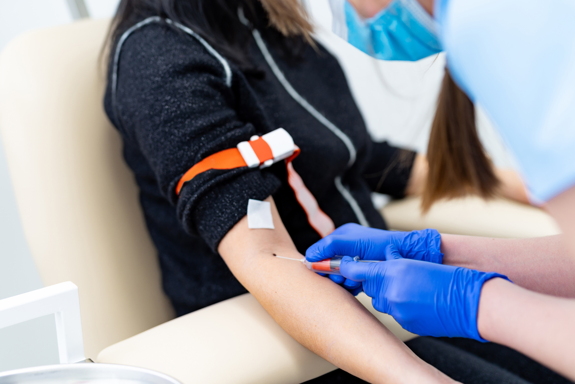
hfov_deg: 39.6
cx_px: 288
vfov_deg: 27.0
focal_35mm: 50
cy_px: 192
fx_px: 799
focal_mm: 50
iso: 200
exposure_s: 1/200
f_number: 2
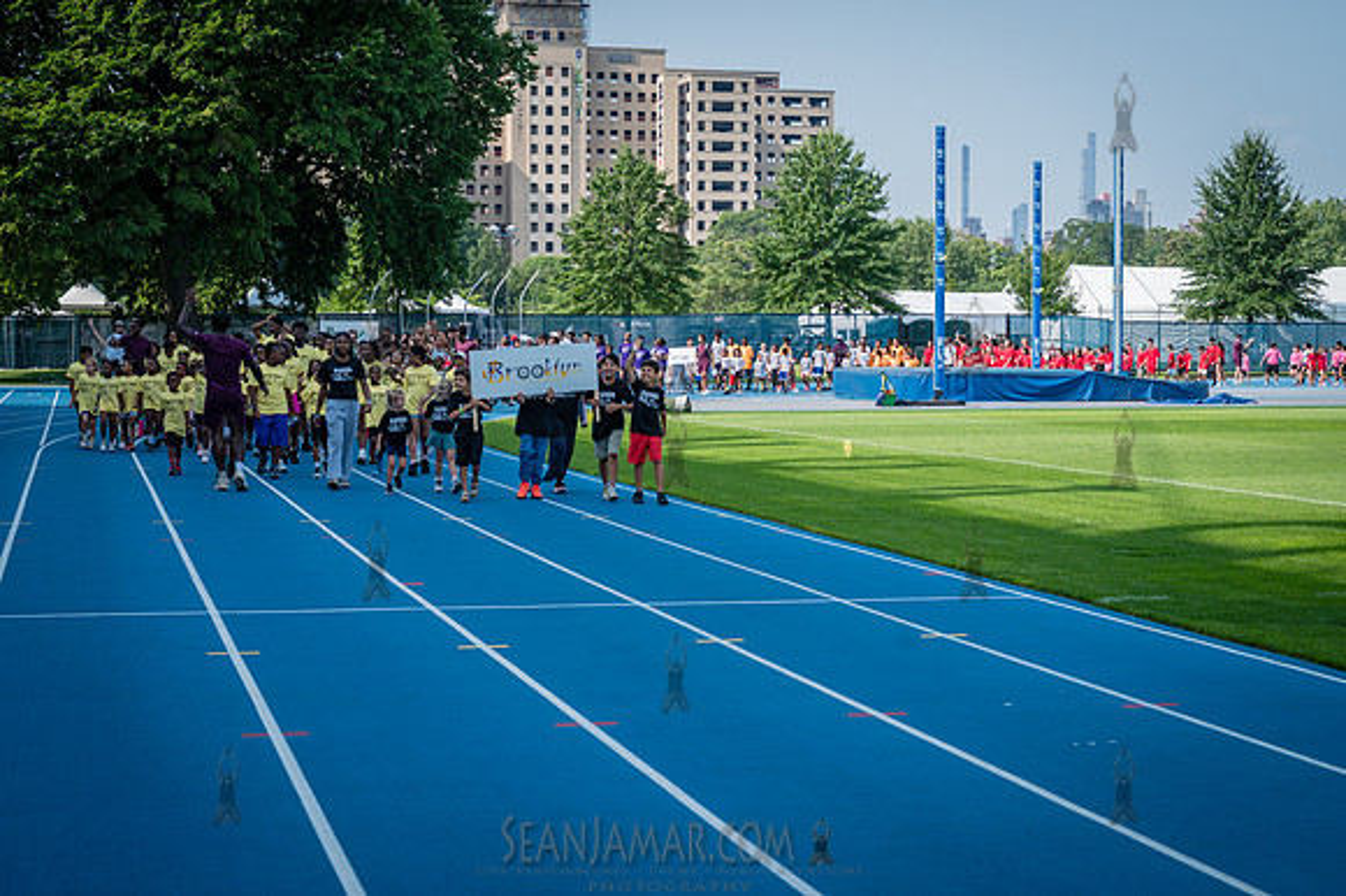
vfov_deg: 23.1
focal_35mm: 59
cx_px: 673
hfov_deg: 34.1
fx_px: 2194
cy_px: 448
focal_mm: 56
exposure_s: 1/320
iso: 100
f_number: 5
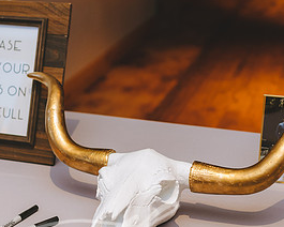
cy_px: 141
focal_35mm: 72
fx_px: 605
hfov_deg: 26.4
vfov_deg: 21.2
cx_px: 118
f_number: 2.8
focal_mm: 35
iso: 1600
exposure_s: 1/200
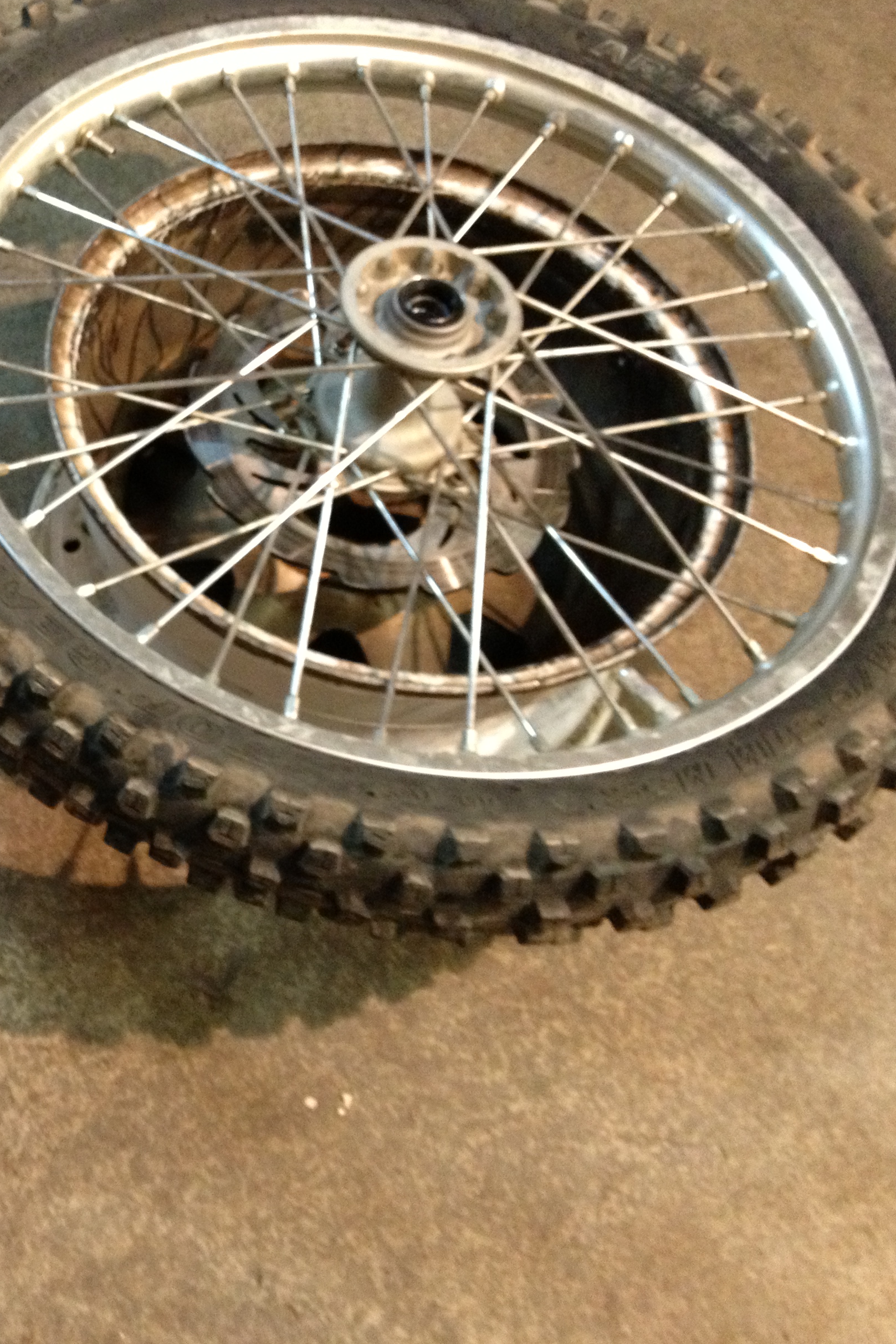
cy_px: 670
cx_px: 75
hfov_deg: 26.5
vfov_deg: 40.3
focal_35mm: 49
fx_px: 1829
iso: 320
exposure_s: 1/20
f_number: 2.4
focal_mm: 4.28
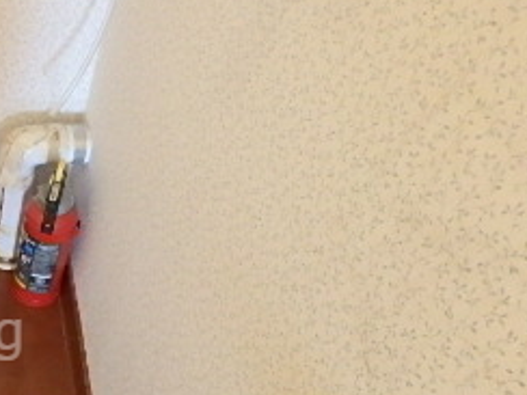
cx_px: -114
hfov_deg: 29.7
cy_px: 335
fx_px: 837
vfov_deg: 25.9
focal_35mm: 55
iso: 800
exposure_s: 1/20
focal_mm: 3.7
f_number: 3.5
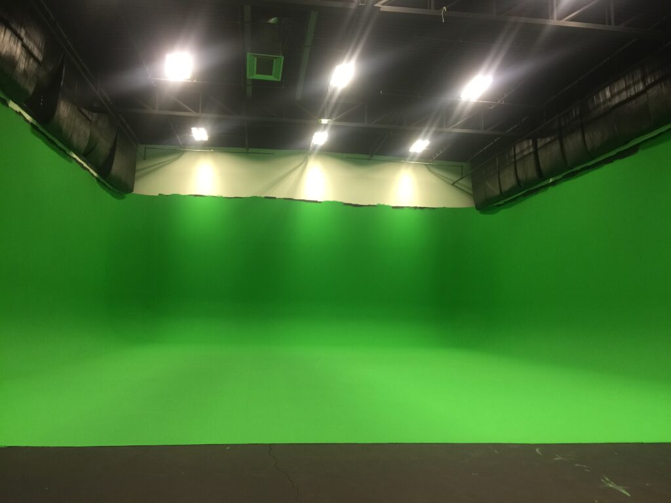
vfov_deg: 48.2
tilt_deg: +5.4
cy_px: 252
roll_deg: -3.0
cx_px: 336
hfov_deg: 61.7
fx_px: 562
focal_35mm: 29
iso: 40
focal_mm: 4.15
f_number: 2.2
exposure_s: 1/15
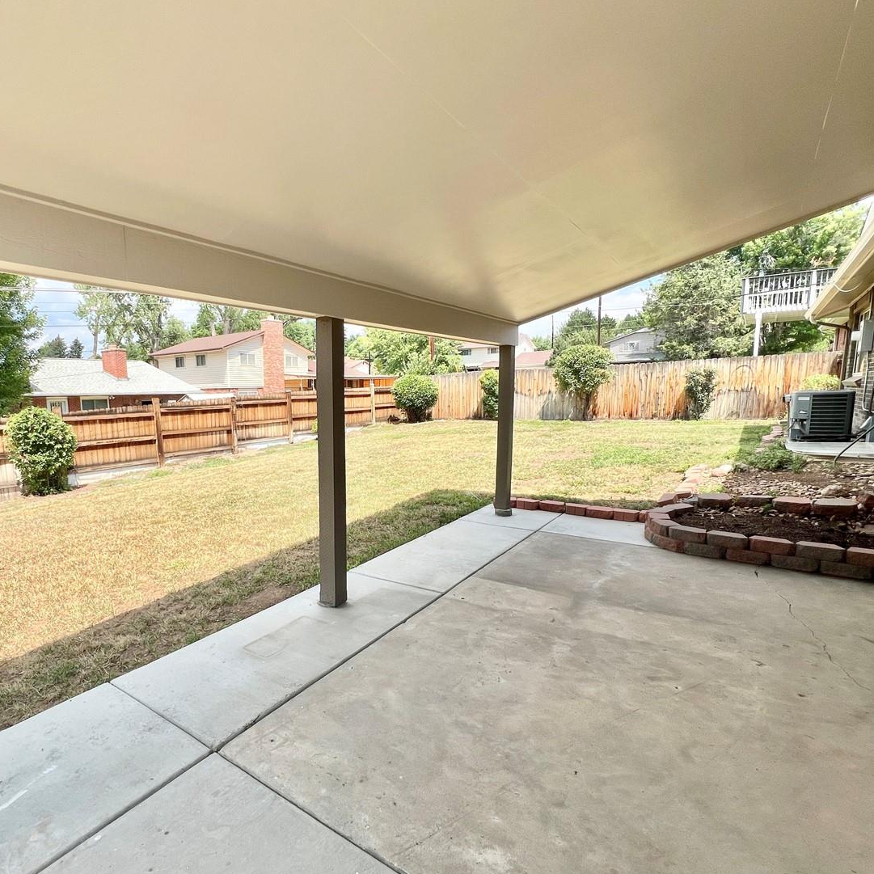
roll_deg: +1.4
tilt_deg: -7.4
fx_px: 486
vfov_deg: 83.8
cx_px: 329
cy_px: 470
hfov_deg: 82.4
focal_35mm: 17
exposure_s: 1/1033
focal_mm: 1.57
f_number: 1.8
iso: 32
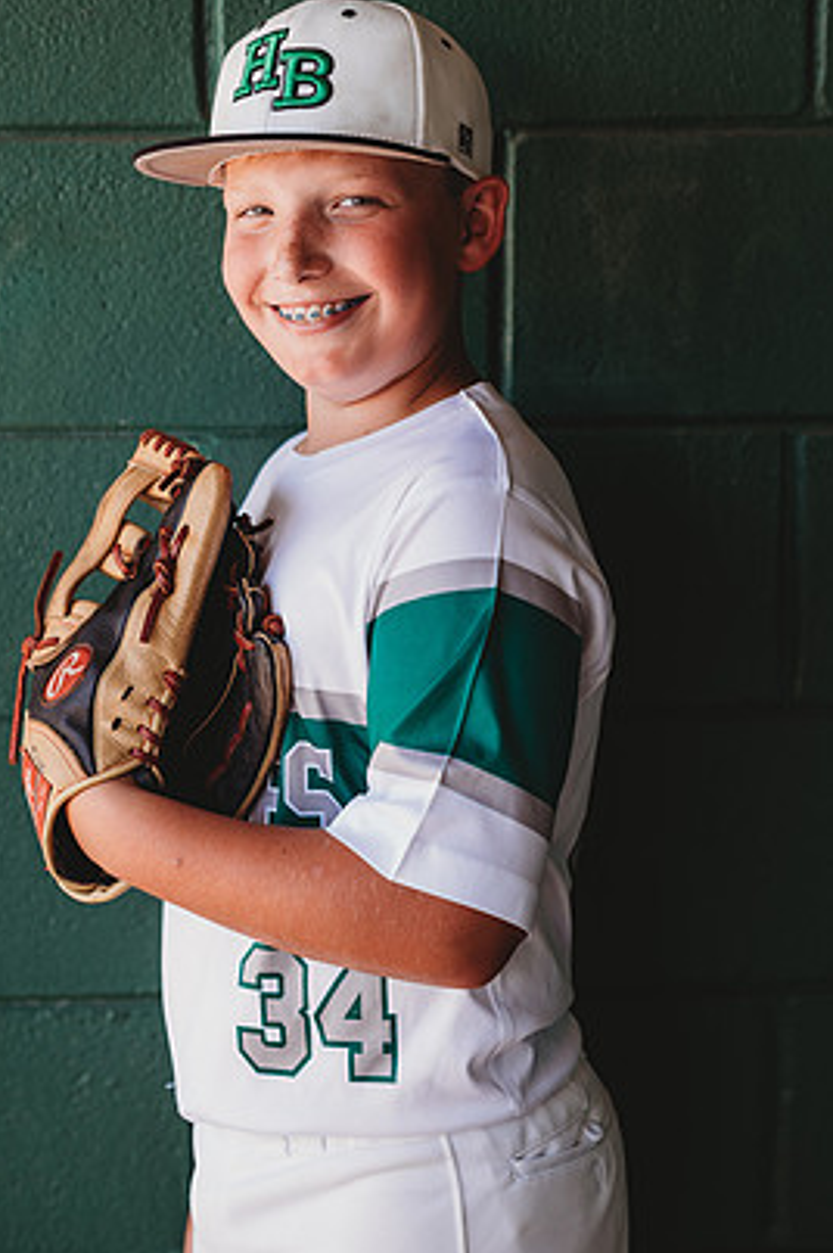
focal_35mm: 95
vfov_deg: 21.5
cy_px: 588
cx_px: 373
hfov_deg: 14.4
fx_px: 3303
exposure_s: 1/200
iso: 160
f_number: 2.8
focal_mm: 85
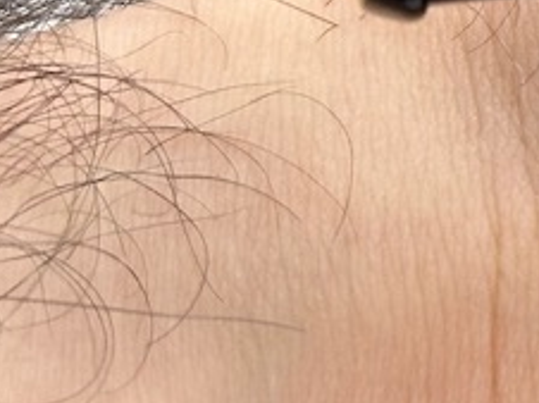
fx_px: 4231
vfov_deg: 5.3
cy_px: -413
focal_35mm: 272
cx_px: 1510
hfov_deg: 6.7
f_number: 1.78
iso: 64
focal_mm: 6.86
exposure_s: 1/463
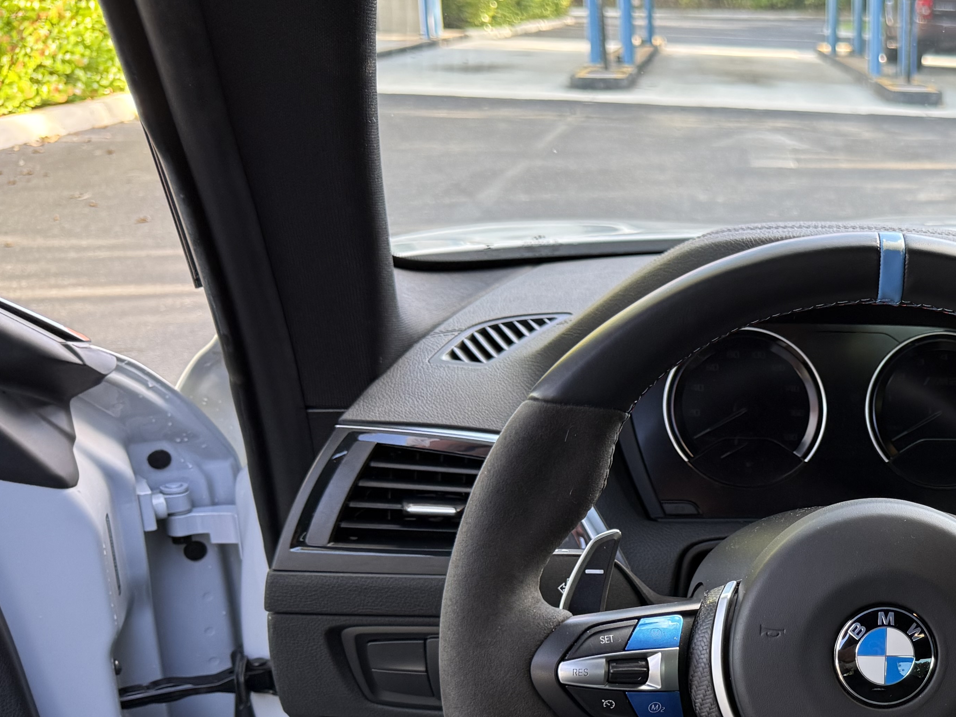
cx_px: 994
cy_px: 562
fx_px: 1381
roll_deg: -3.0
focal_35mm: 50
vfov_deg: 28.5
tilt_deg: -21.6
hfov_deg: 34.2
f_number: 1.78
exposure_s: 1/121
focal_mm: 6.76
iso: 125
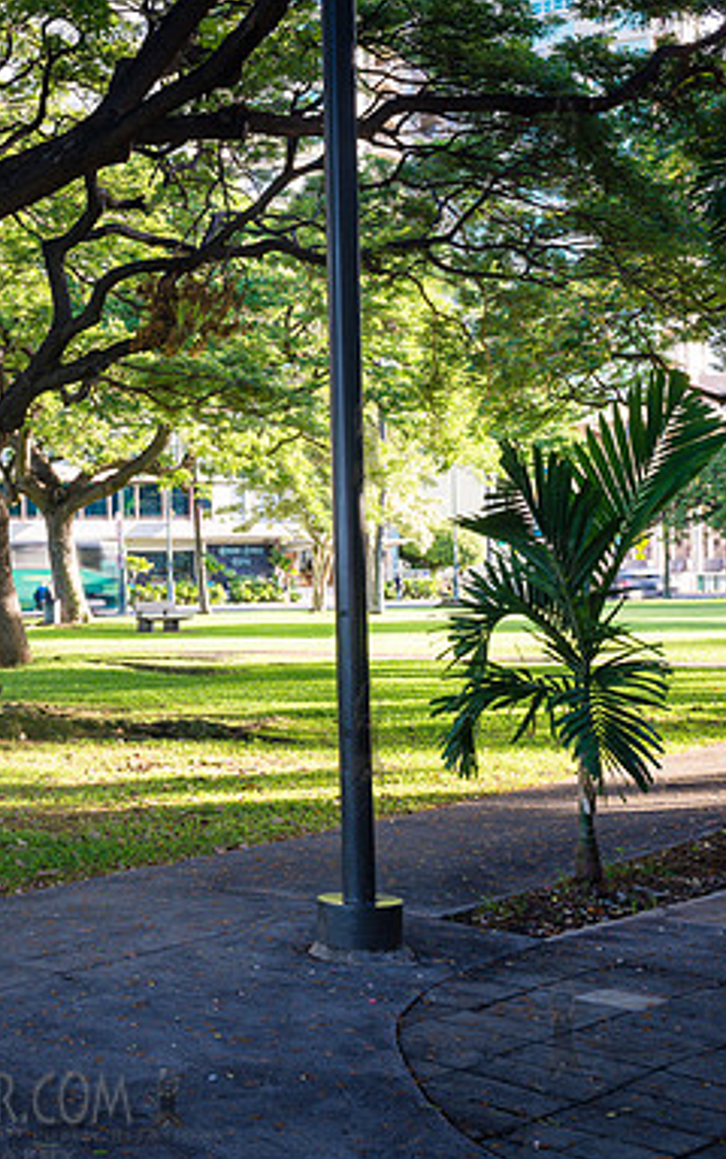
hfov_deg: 22.9
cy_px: 583
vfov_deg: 37.5
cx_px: -24
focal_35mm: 54
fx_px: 1706
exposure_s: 1/10
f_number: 13
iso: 100
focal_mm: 35
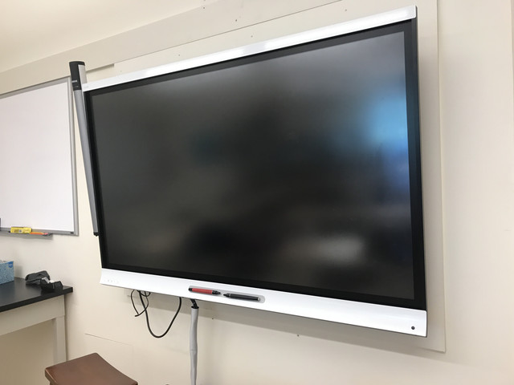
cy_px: 192
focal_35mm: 28
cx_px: 257
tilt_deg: -1.2
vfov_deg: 49.7
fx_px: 416
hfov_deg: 63.4
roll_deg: +2.9
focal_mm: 3.99
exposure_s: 1/24
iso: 40
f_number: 1.8
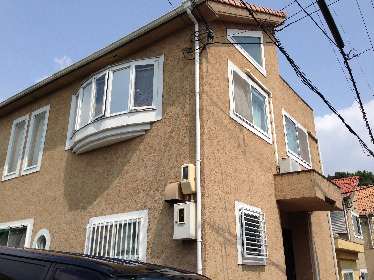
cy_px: 140
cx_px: 187
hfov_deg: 55.4
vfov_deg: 42.9
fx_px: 357
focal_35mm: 33
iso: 50
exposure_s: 1/2584
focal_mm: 4.12
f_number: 2.4
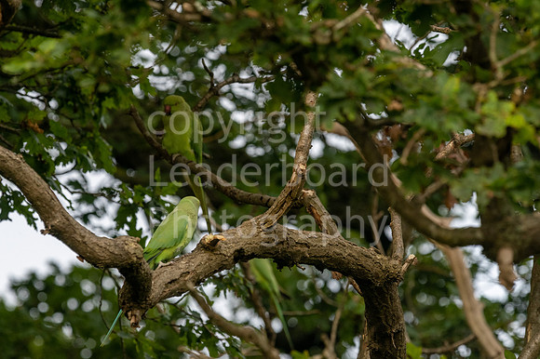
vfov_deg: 2.5
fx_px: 8283
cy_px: 192
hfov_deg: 3.7
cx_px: 271
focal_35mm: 553
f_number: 6.3
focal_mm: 300
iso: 400
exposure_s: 1/320
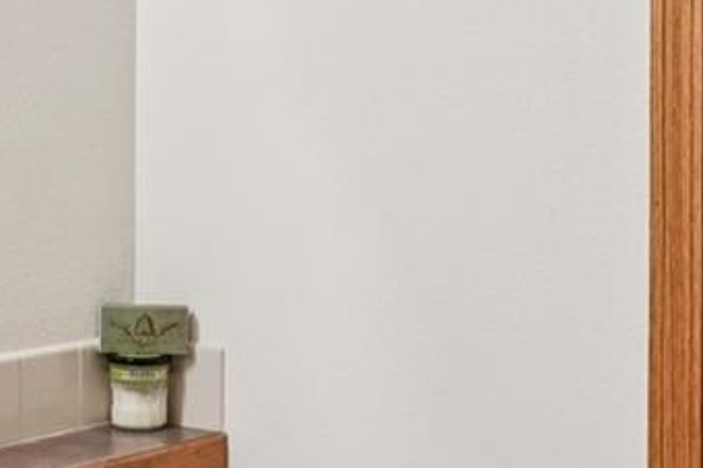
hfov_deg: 25.5
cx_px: 85
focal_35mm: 77
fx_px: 1510
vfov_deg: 17.5
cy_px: 101
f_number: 8
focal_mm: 11
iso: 400
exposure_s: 1/30
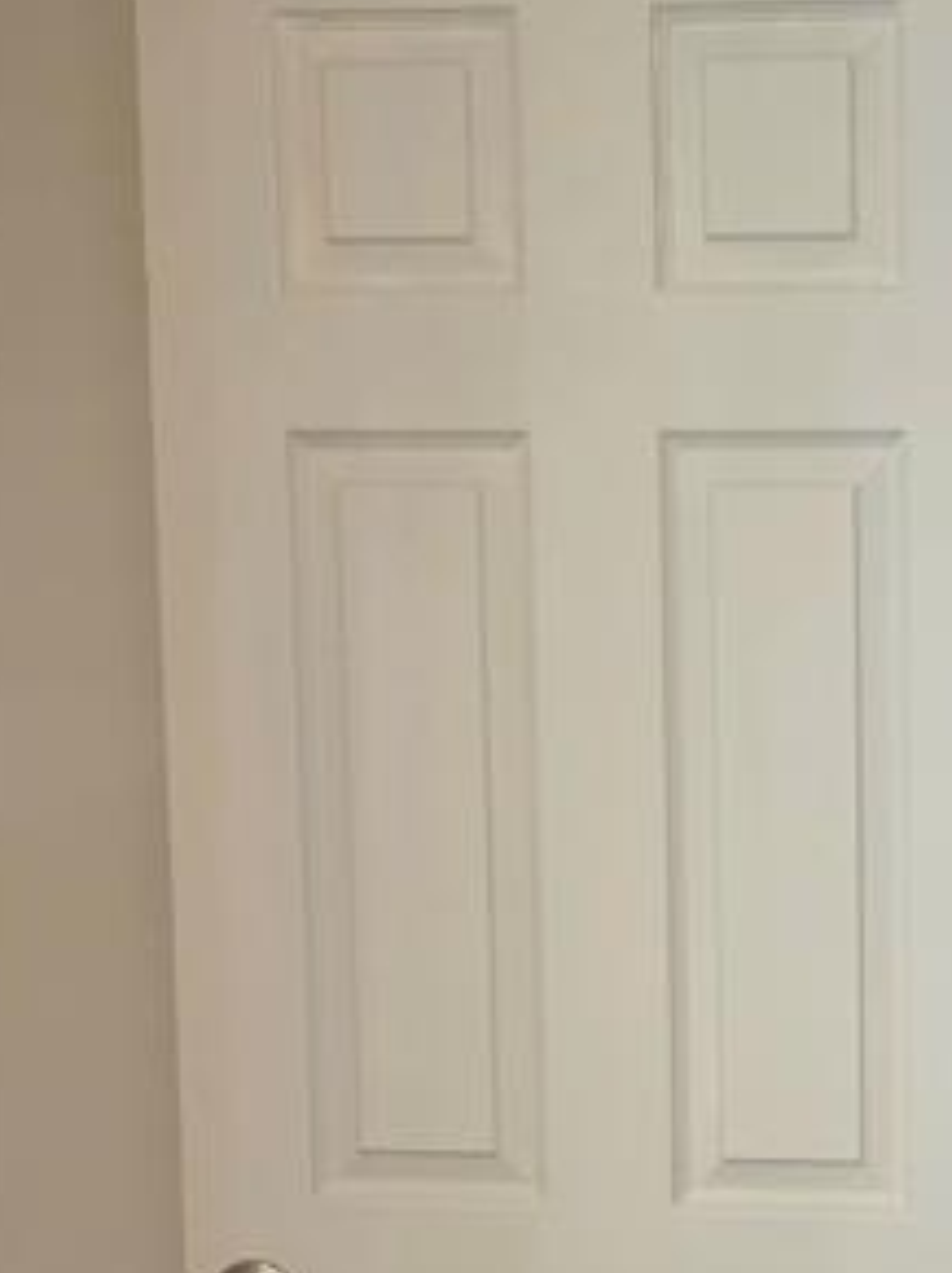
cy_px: 1089
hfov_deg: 21.7
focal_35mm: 61
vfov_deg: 30.6
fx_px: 2240
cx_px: 1233
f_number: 1.7
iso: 800
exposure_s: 1/120
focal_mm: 6.3
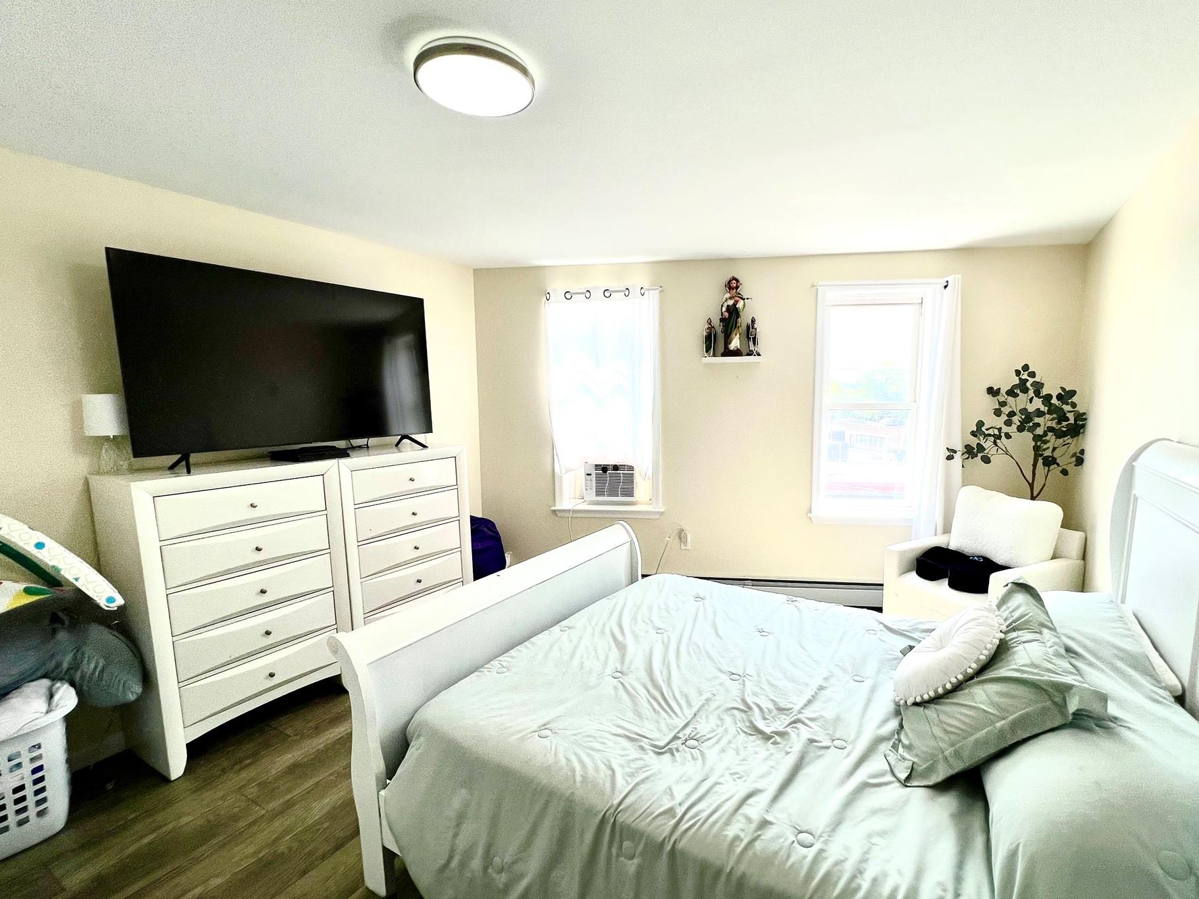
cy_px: 467
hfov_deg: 97.9
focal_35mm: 15
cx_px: 656
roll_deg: +0.6
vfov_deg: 81.7
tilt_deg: -8.1
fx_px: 520
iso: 32
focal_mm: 1.57
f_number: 1.8
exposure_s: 1/195
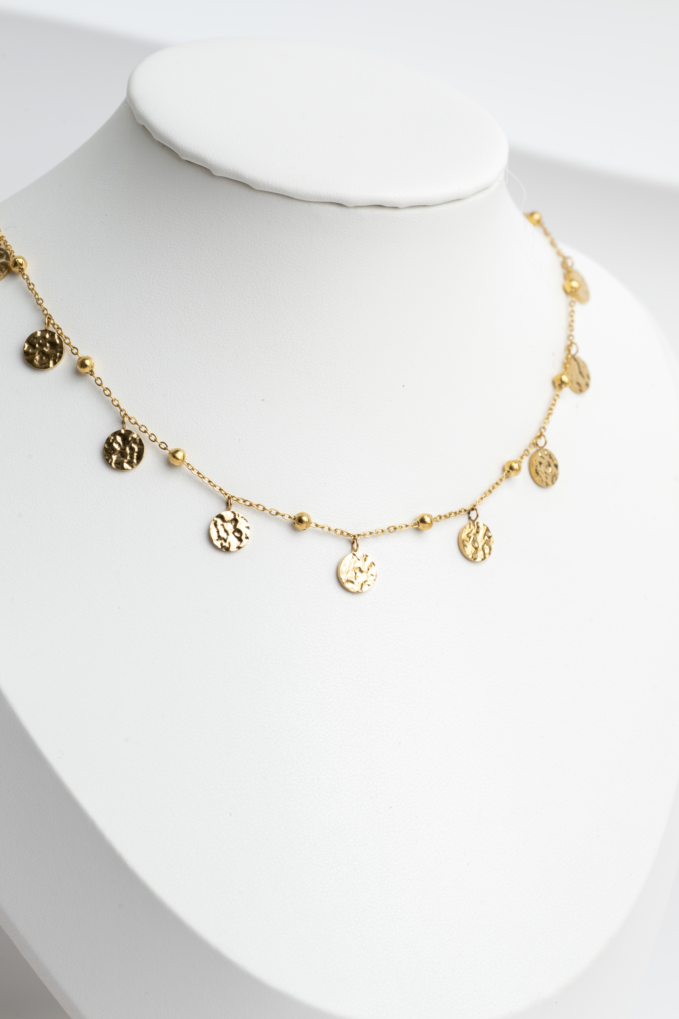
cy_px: 510
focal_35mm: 105
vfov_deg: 19.5
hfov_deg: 13.0
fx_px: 2970
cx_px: 340
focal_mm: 105
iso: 200
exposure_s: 1/160
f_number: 16
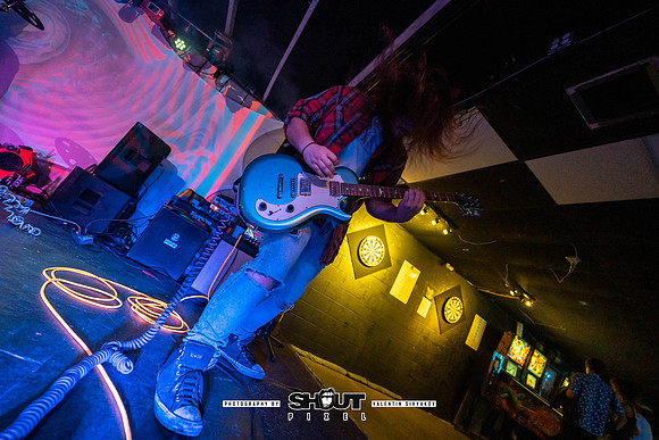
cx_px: 330
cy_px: 220
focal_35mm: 14
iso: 1600
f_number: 2.8
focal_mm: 14
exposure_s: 1/250
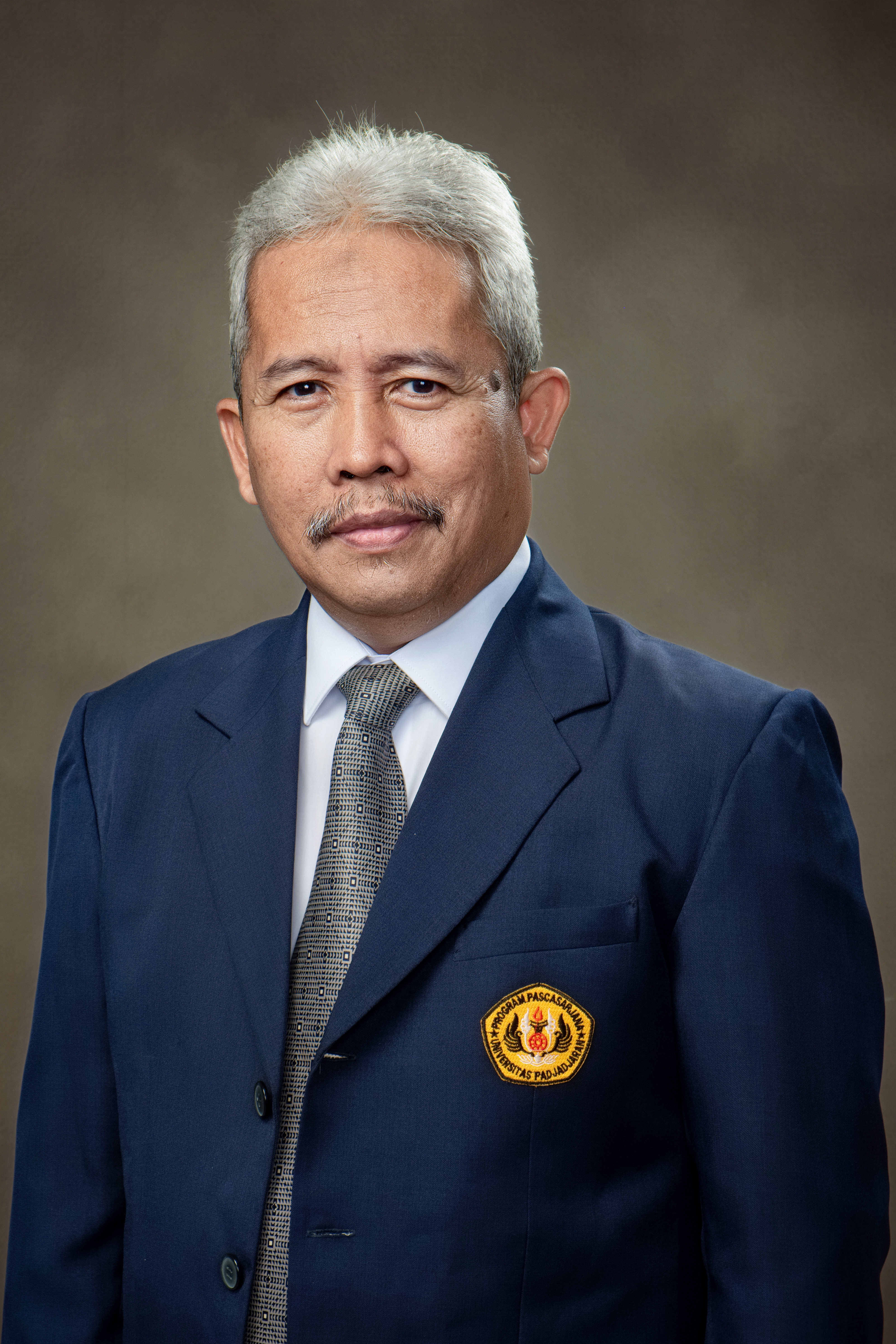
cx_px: 444
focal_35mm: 84
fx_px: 3136
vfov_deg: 24.2
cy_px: 677
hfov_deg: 16.3
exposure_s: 1/125
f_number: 11
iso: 320
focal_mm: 55
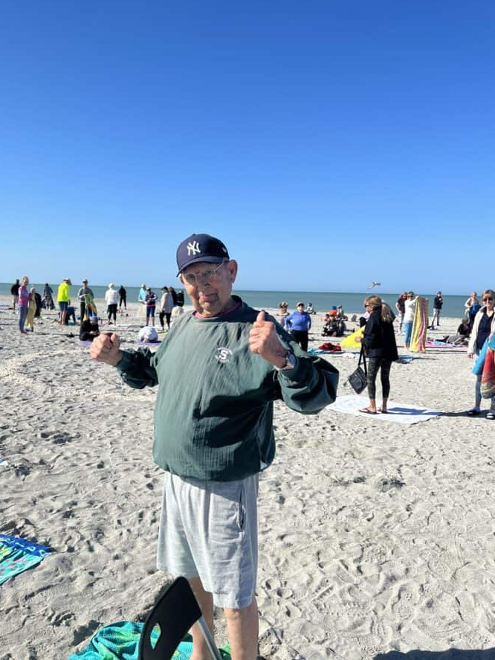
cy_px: 353
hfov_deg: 46.8
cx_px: 223
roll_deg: -1.1
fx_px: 572
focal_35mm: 30
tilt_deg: -4.3
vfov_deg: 59.9
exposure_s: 1/5076
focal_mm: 5.7
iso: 50
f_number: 1.5
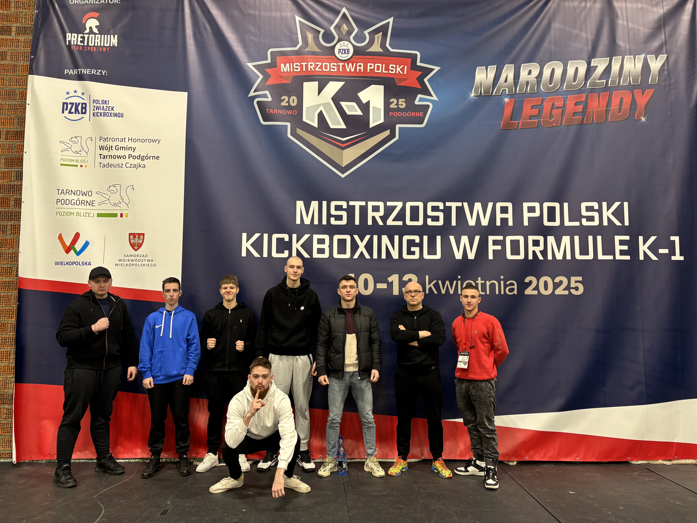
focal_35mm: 26
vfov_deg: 53.1
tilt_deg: +4.7
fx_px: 524
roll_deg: -0.5
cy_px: 262
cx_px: 348
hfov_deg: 67.3
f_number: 1.6
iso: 160
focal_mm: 5.96
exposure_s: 1/50
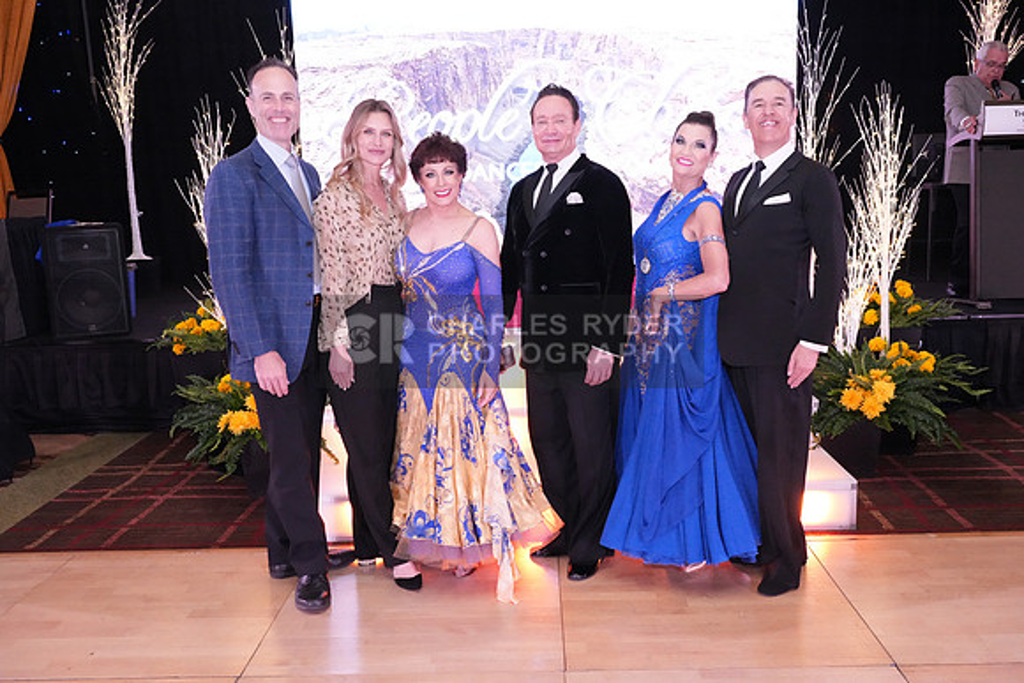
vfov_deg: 41.1
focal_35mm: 32
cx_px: 512
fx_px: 910
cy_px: 342
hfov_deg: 58.7
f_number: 7.1
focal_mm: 32
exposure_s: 1/250
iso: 8000
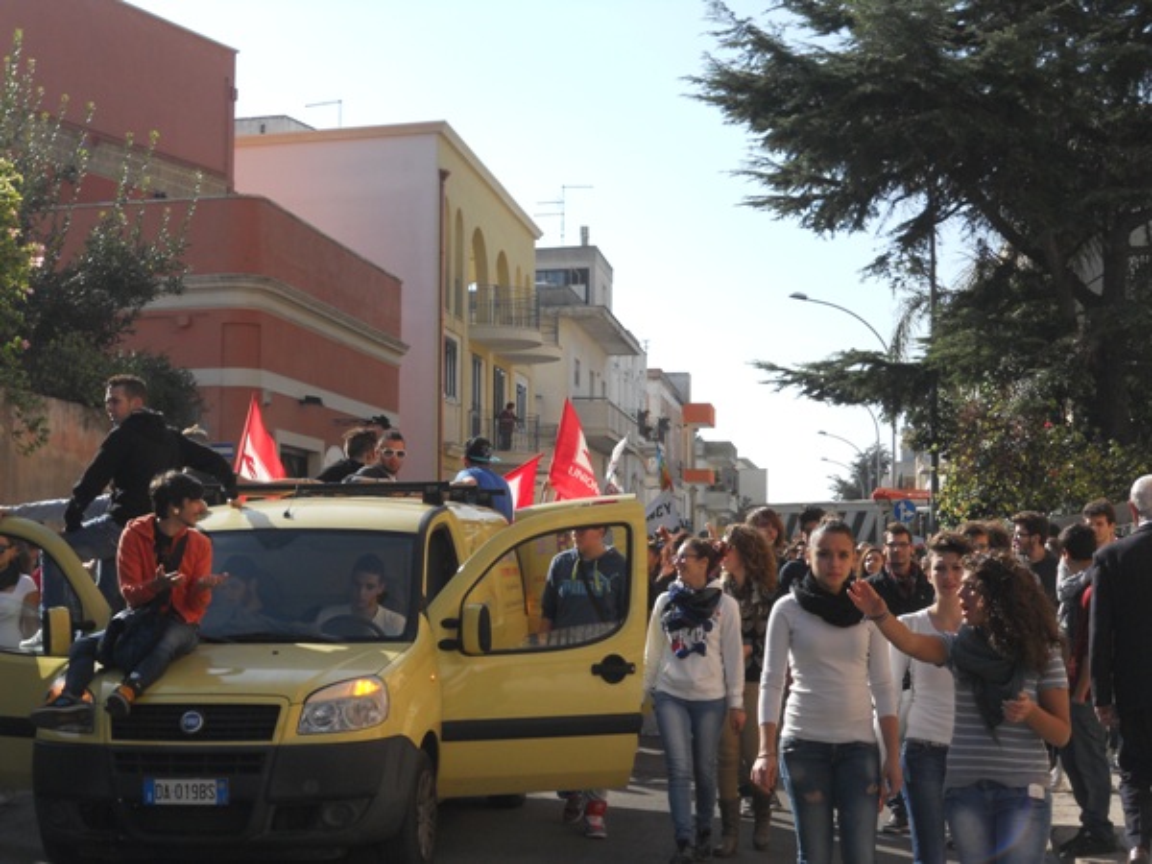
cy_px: 432
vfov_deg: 22.6
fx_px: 2163
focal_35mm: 65
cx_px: 576
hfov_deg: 29.8
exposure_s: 1/400
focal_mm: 11.7
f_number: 5.3
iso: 80
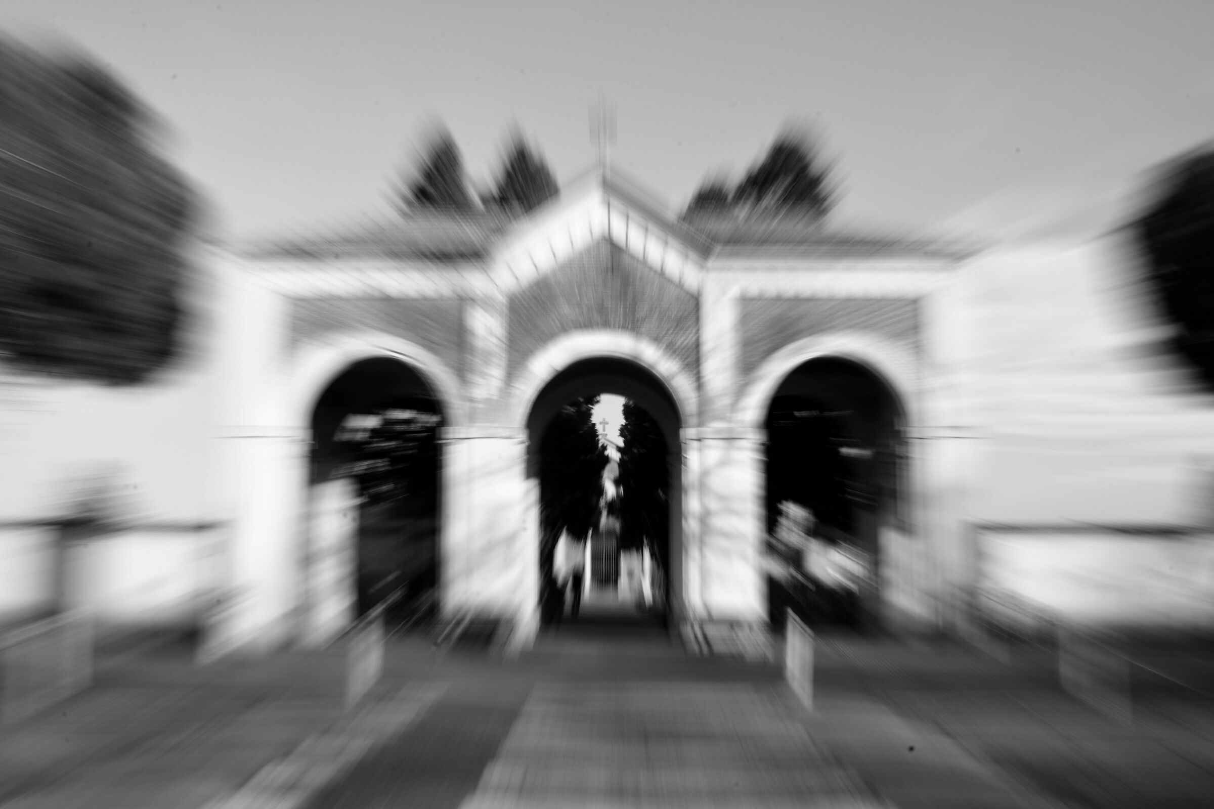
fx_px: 1315
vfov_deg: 34.2
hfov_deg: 49.6
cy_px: 404
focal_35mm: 39
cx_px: 607
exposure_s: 1/13
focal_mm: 26
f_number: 25
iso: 100
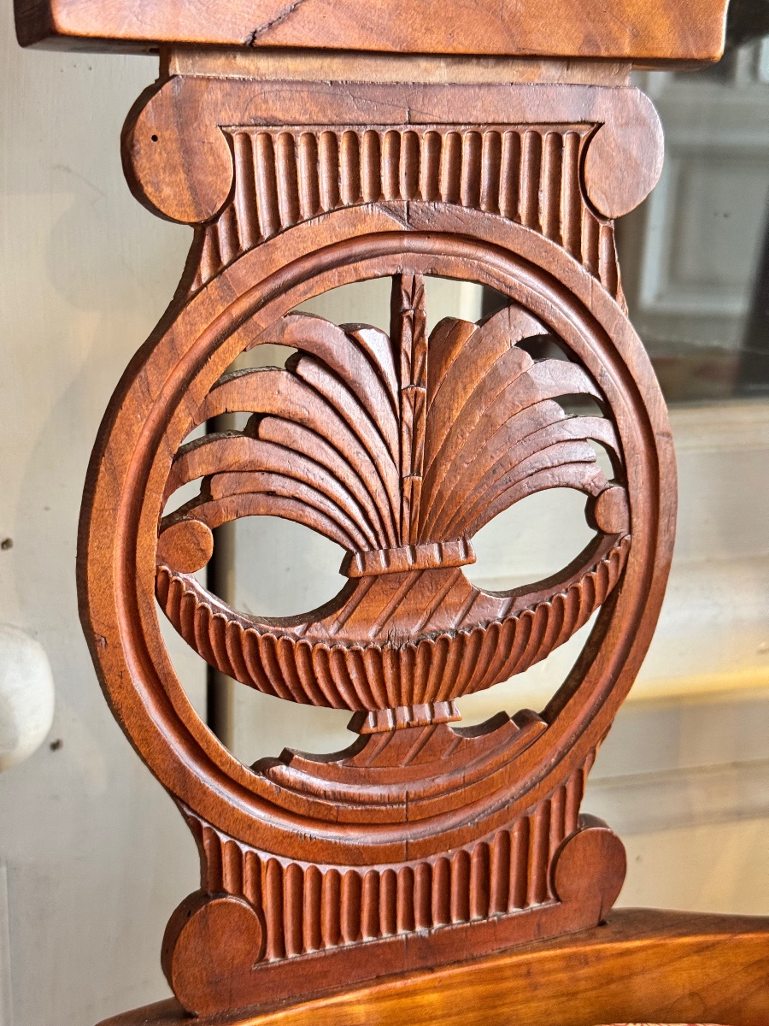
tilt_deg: -16.4
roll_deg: -1.2
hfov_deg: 30.3
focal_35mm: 48
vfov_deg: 39.7
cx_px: 384
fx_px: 1422
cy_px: 513
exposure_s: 1/33
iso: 250
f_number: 1.78
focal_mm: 6.76
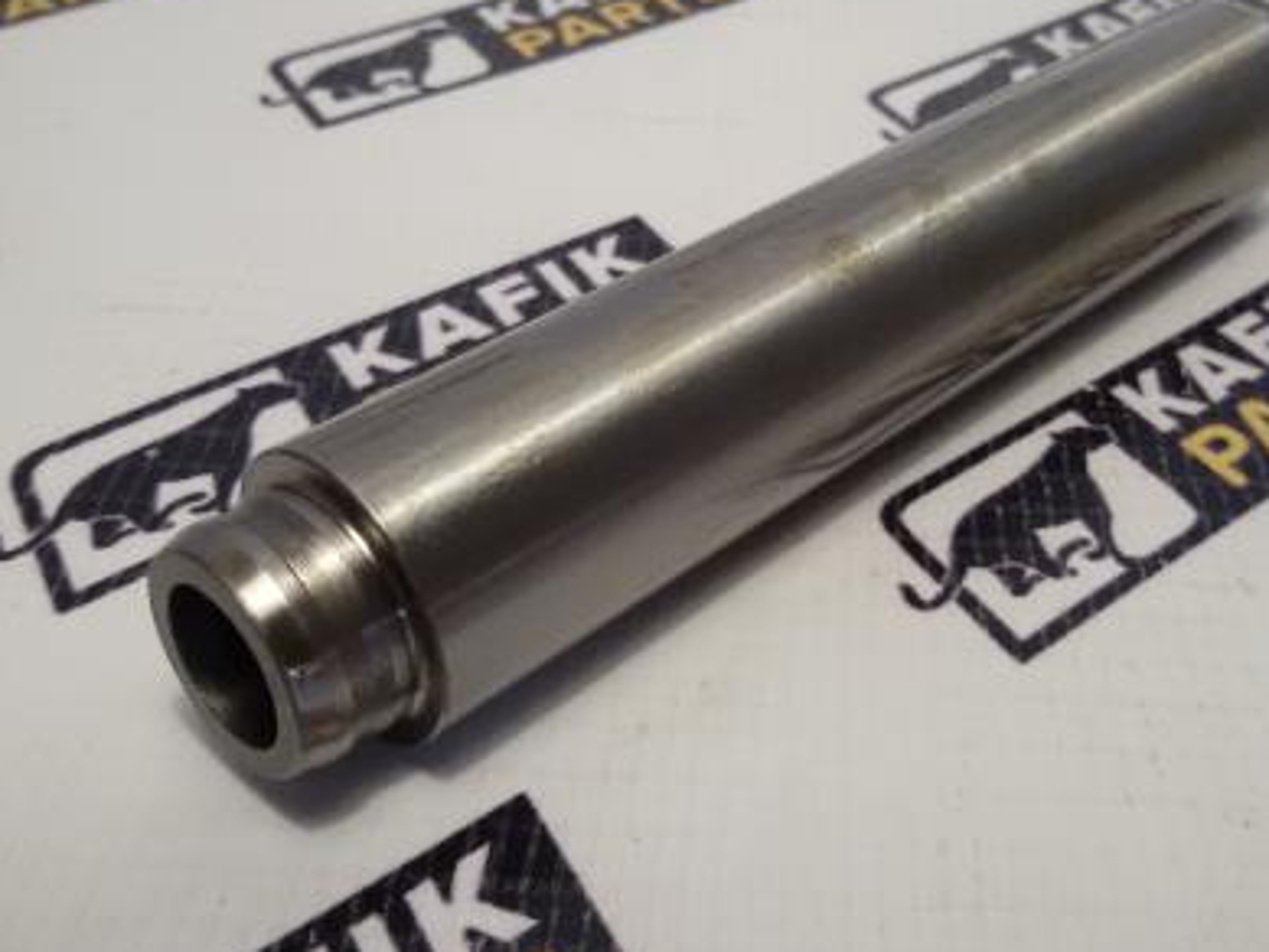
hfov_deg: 43.7
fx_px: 1577
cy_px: 455
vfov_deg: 33.6
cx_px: 721
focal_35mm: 43
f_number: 2.4
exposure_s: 1/33
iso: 50
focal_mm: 2.93
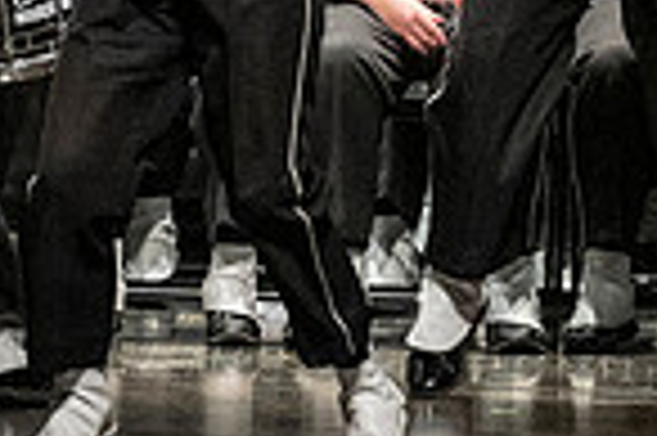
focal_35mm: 833
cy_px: -256
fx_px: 15185
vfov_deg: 1.6
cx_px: 716
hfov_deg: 2.5
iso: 4000
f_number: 4
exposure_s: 1/500
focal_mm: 140
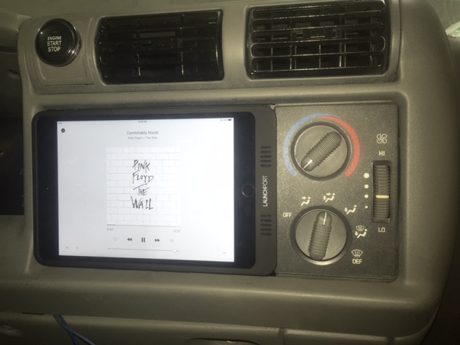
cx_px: 230
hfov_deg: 61.7
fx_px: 385
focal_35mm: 29
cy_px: 172
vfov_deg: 48.2
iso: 32
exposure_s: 1/30
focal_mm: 4.15
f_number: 2.2
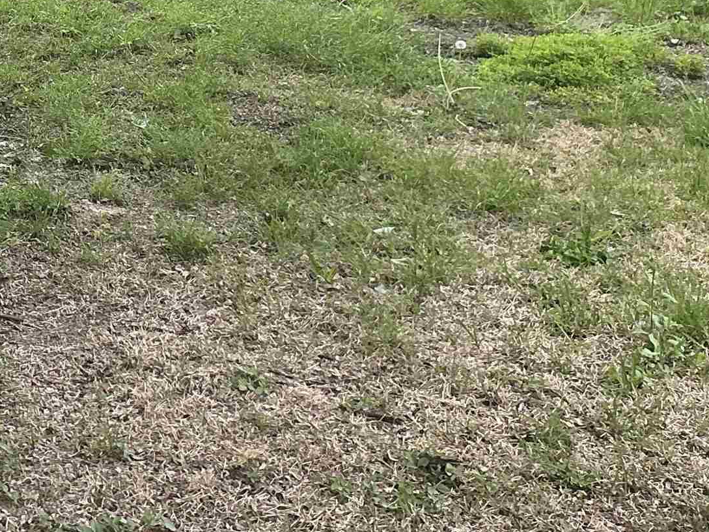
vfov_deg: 17.4
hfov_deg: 22.7
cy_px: -175
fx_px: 1618
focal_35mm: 79
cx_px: -148
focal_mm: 3
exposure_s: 1/239
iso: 25
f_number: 1.8
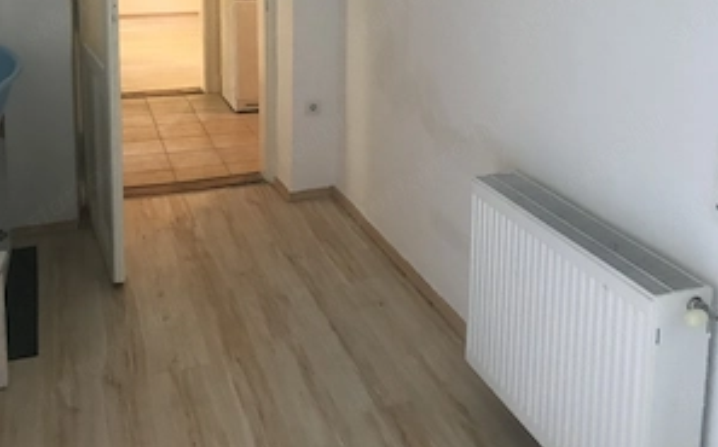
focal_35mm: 40
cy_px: 27
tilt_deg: -7.8
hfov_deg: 49.3
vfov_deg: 30.2
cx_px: 360
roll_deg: -1.1
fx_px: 782
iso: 100
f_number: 1.8
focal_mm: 3.99
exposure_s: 1/14
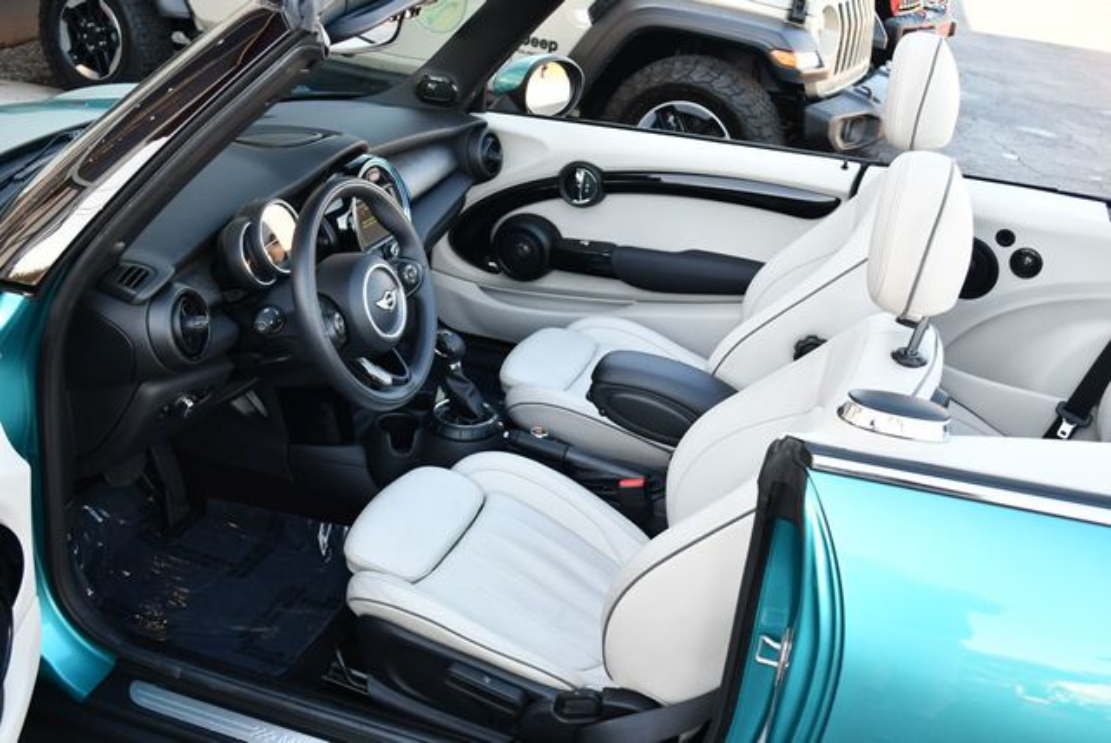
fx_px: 1112
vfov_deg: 36.9
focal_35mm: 36
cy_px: 372
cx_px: 556
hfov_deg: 53.1
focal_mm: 18
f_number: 3.5
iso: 450
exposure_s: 1/250
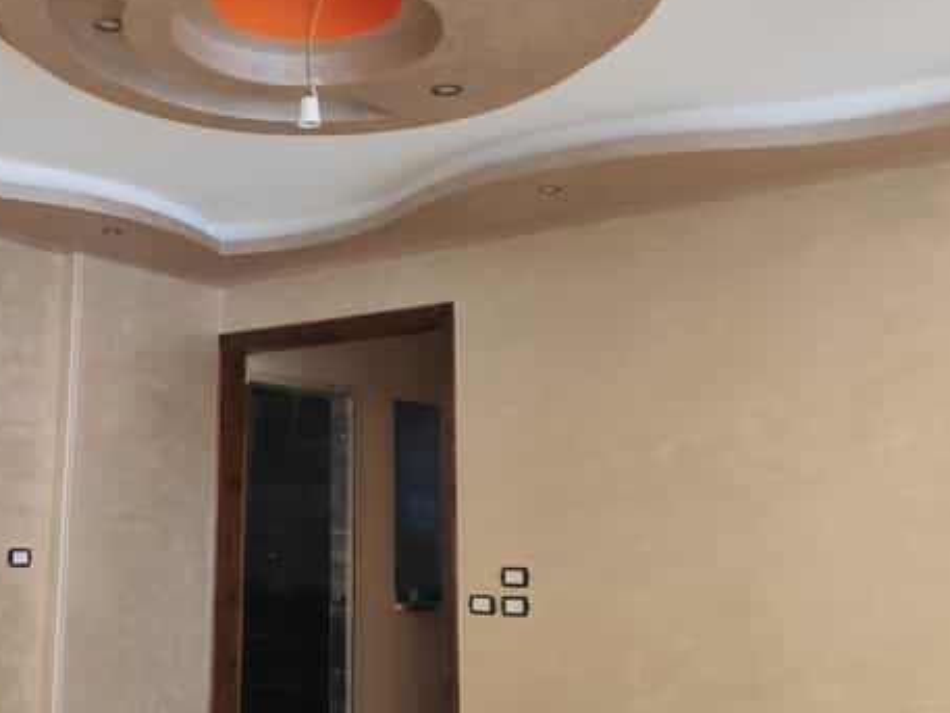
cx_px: 268
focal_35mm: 35
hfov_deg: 51.0
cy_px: 343
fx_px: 961
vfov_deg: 40.7
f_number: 1.9
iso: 752
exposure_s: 1/50
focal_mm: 3.94
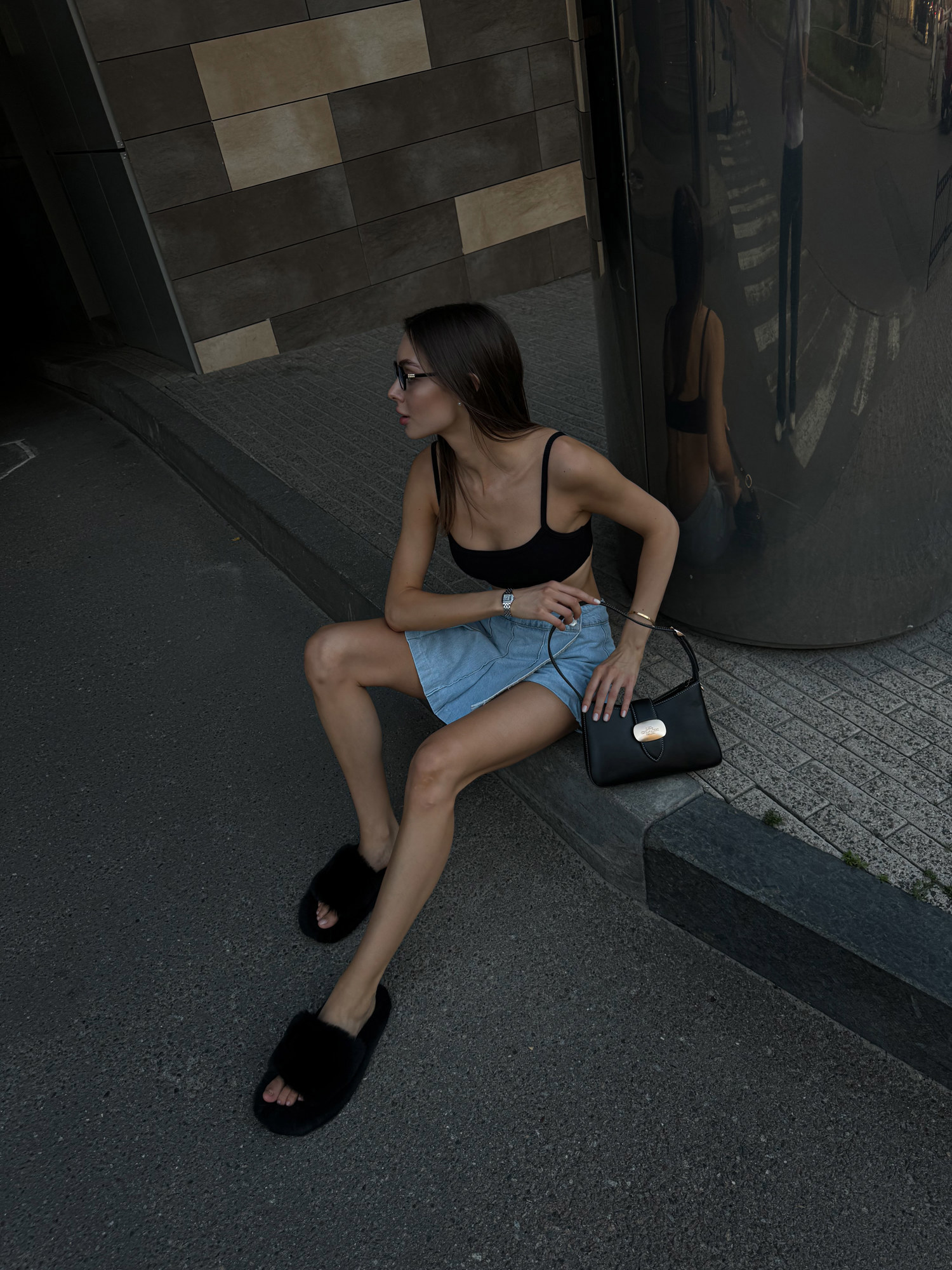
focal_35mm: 24
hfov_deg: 56.8
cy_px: 635
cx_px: 476
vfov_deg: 71.6
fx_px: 880
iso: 80
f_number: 1.8
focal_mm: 6.76
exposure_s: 1/750
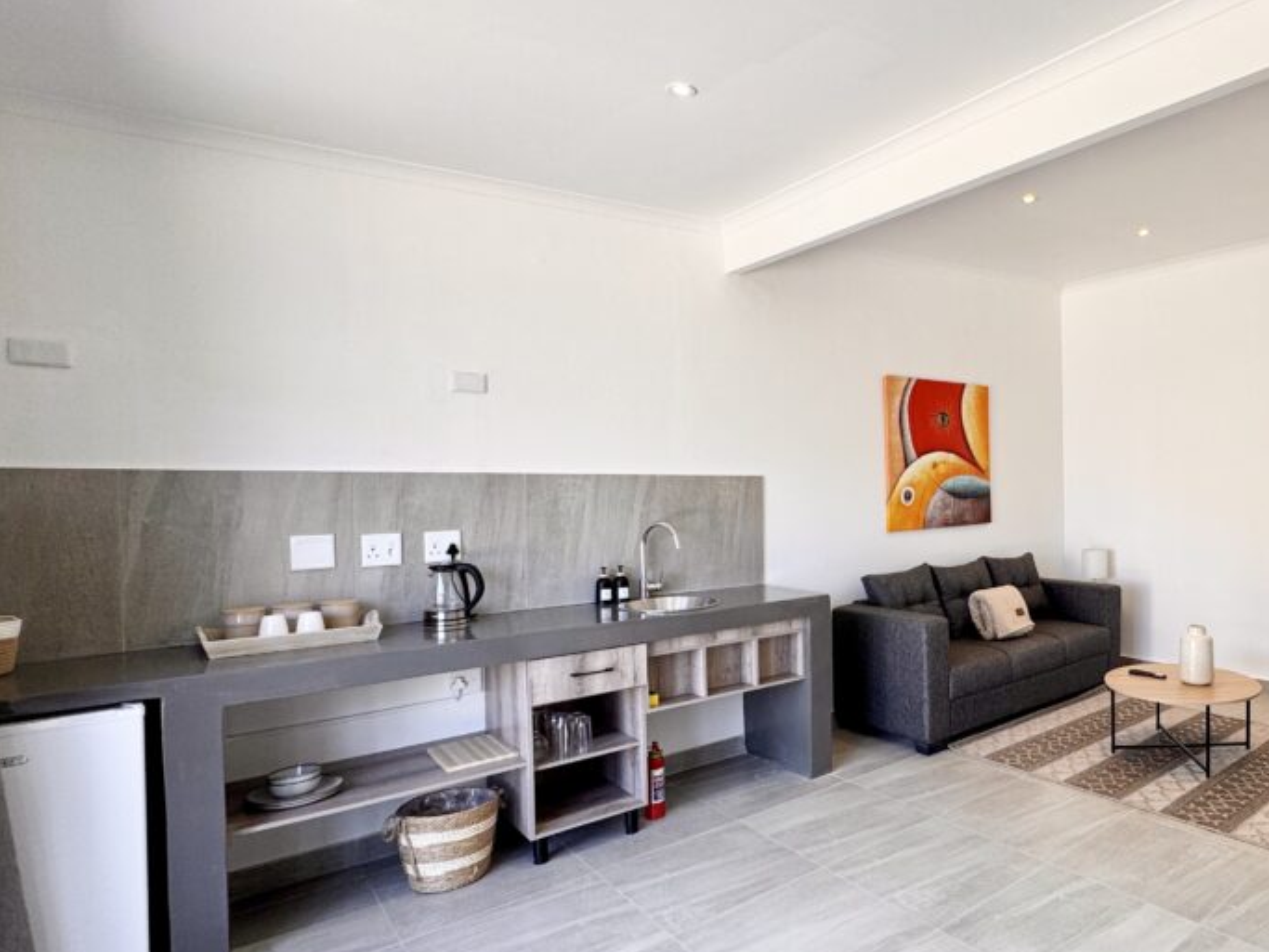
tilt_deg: -0.9
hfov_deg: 73.6
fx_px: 770
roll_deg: +0.8
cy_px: 504
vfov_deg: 63.4
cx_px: 948
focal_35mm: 21
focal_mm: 2.22
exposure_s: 1/100
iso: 50
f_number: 2.2
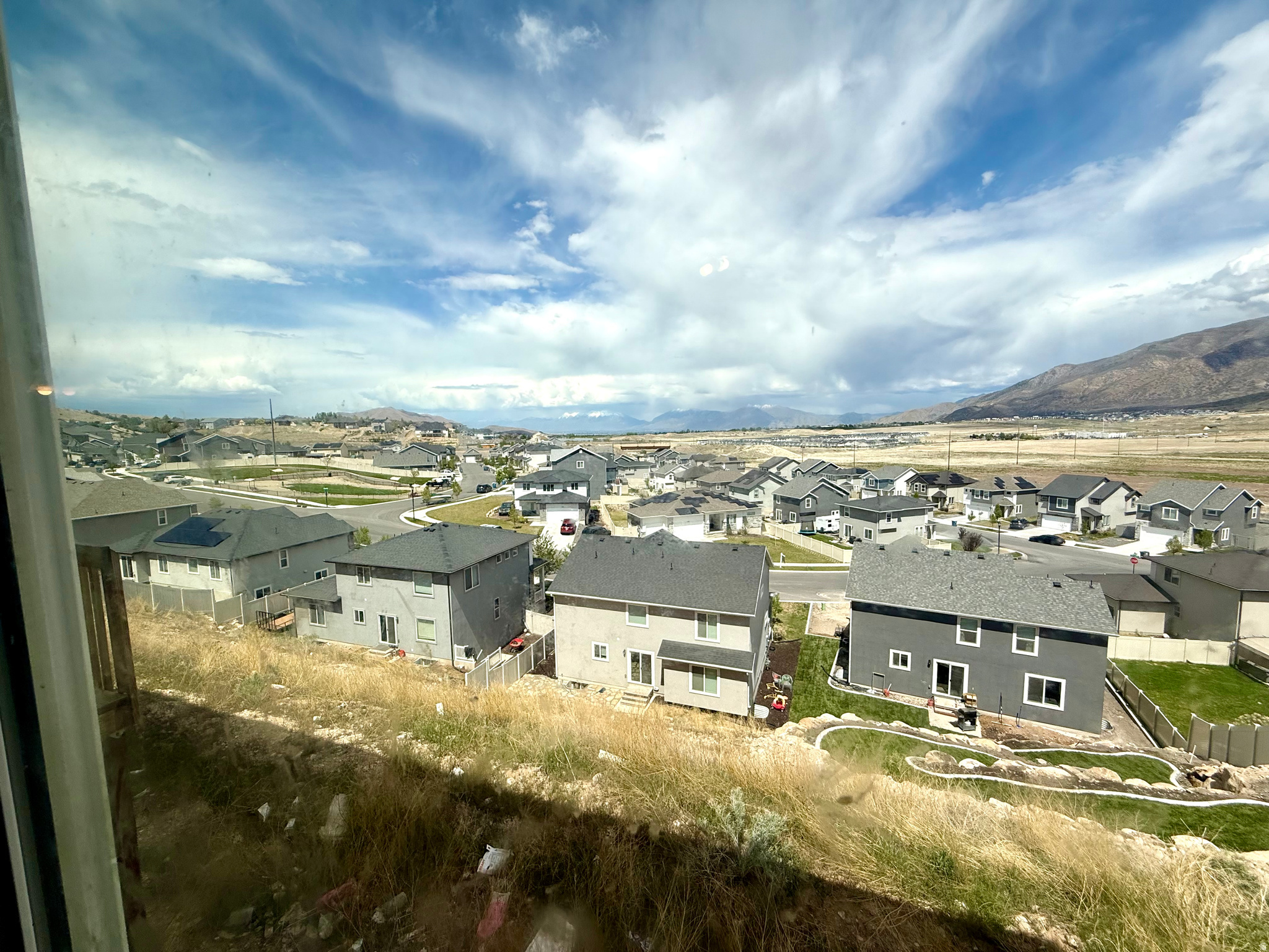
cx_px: 634
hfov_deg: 102.1
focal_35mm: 14
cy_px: 476
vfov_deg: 85.7
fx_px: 513
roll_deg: +0.8
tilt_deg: -5.1
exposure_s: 1/2841
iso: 50
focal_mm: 2.22
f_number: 2.2
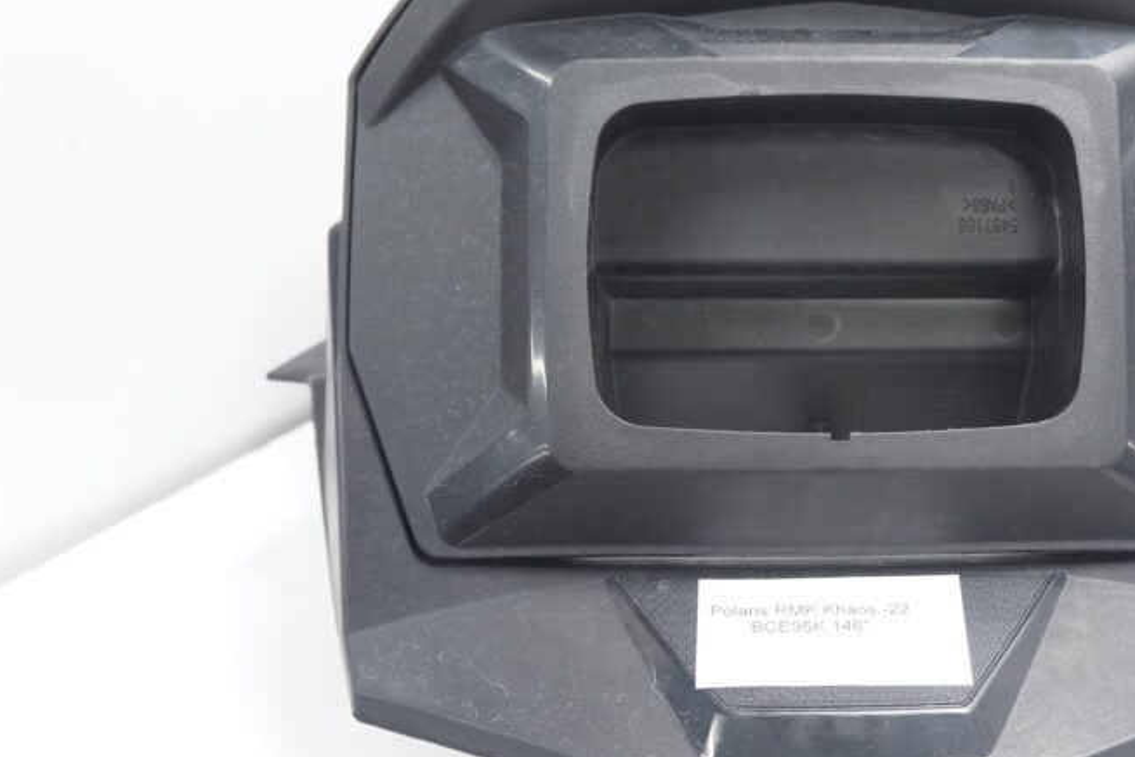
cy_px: 425
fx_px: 1482
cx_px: 836
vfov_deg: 28.6
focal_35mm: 47
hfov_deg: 40.8
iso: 1000
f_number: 4
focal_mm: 20
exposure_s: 1/60
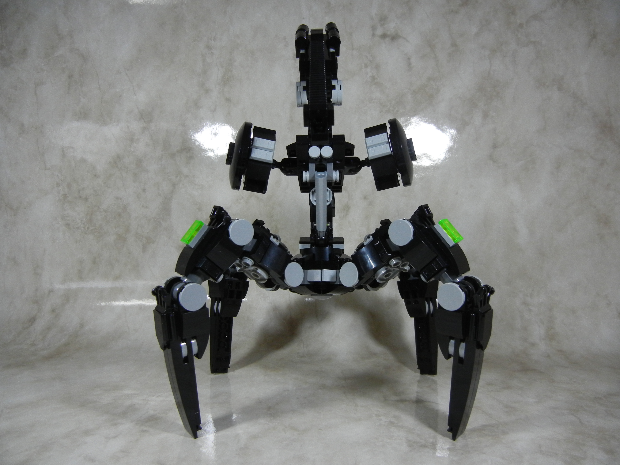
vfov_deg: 46.8
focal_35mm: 30
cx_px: 310
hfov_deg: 60.0
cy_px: 232
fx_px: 537
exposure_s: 1/105
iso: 400
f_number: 3.5
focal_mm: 5.4
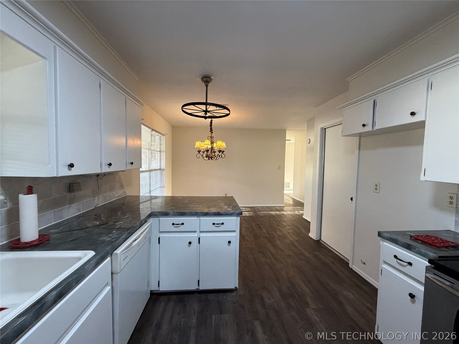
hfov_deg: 102.1
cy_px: 172
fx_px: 186
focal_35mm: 14
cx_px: 230
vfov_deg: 85.7
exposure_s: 1/120
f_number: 2.2
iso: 400
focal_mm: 2.22
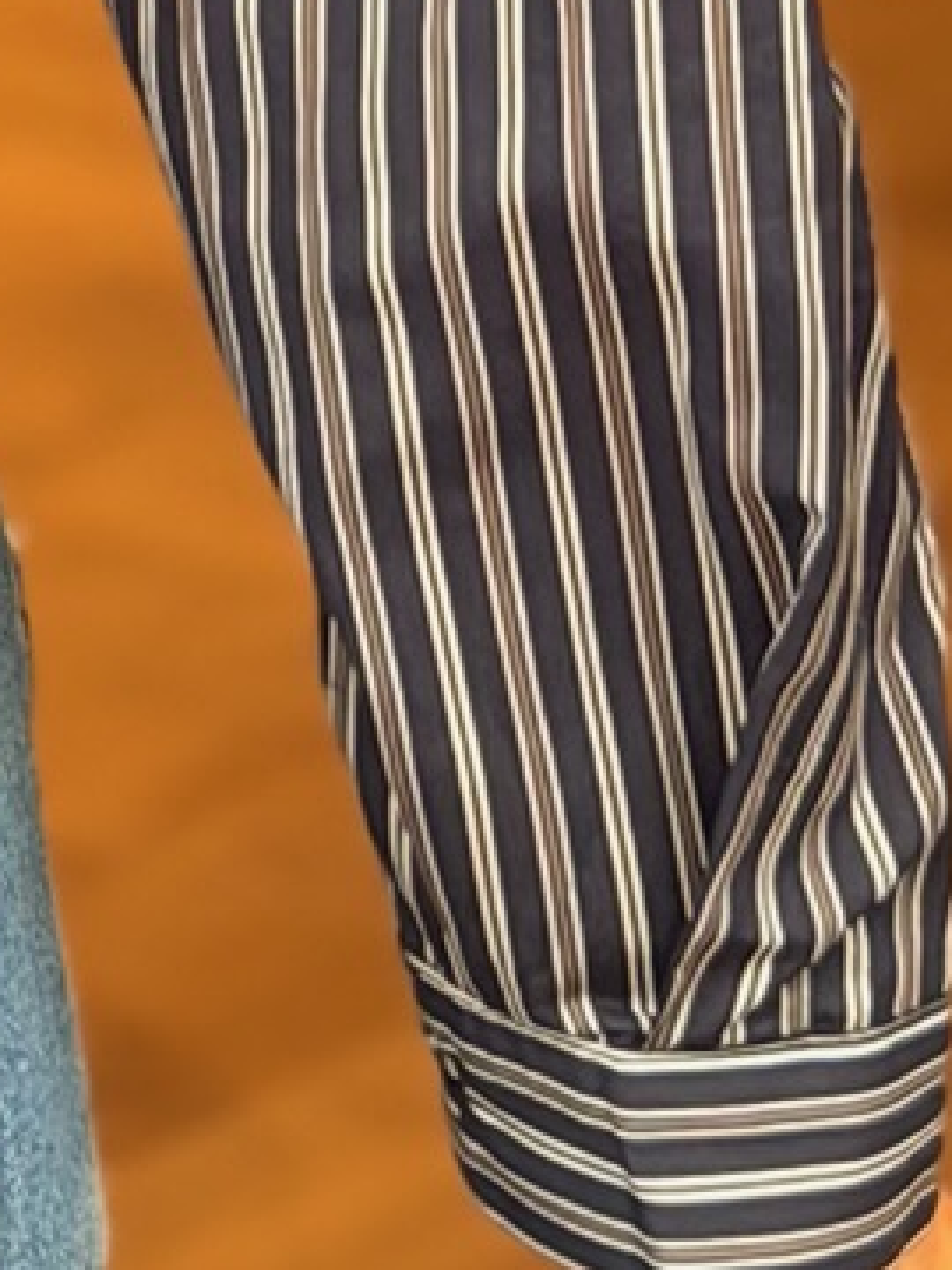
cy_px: -1178
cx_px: -1290
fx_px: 10011
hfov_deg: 5.3
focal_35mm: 273
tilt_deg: -9.6
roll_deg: +0.5
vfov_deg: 7.0
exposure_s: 1/121
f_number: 1.78
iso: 64
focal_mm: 6.76
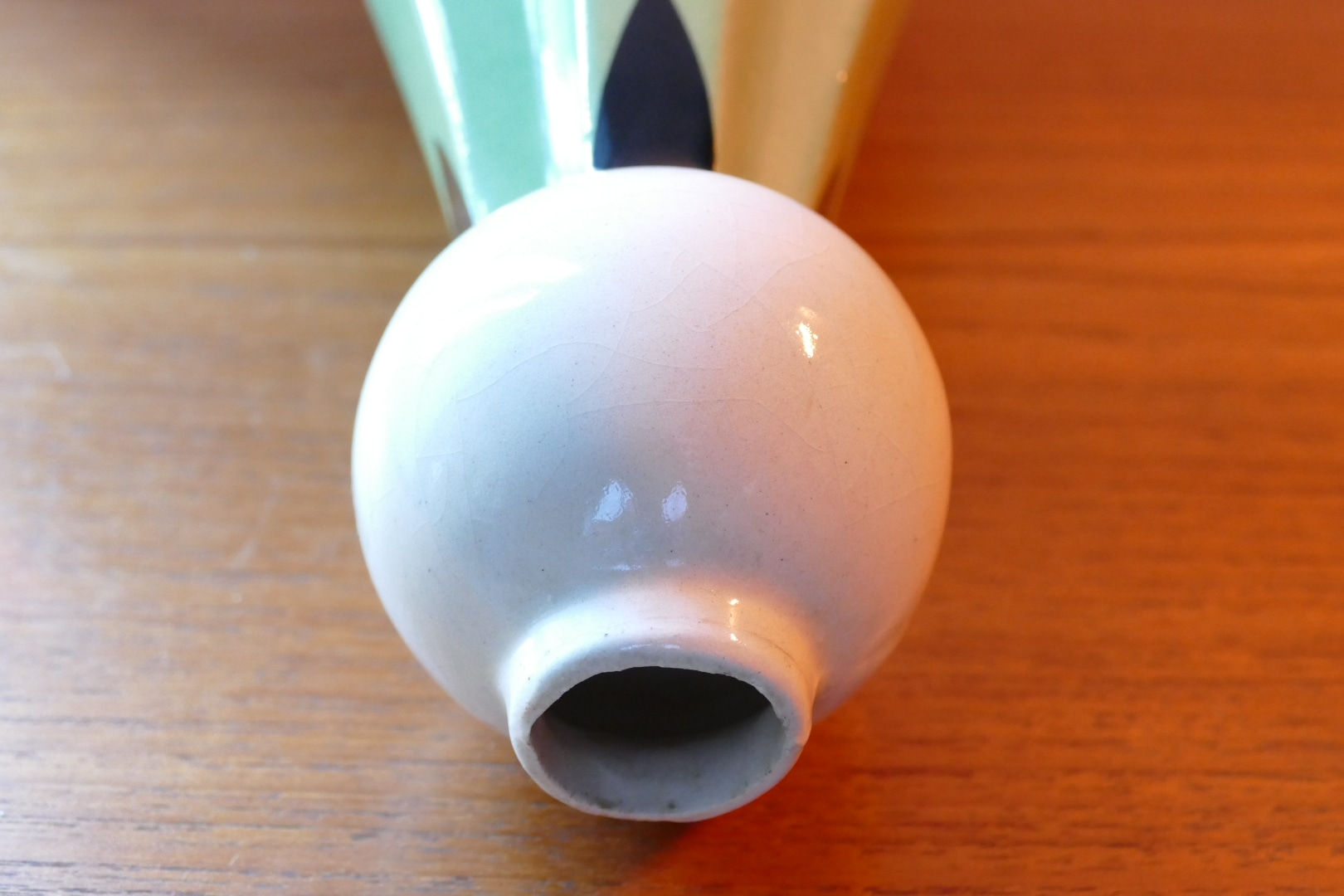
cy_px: 448
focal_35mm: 62
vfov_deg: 21.9
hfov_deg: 32.4
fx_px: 2314
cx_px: 672
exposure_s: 1/15
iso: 1600
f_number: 3.5
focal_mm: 22.58
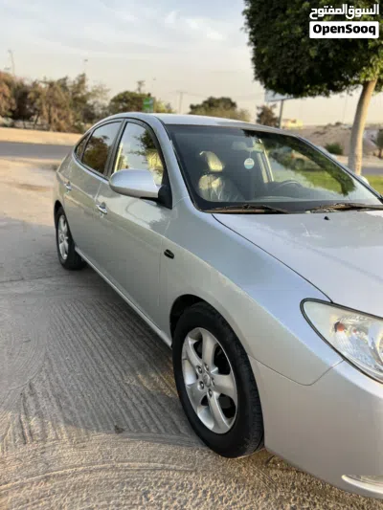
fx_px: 383
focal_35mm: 26
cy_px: 255
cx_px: 192
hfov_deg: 53.1
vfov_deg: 67.3
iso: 50
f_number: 1.5
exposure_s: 1/544
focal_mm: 5.7
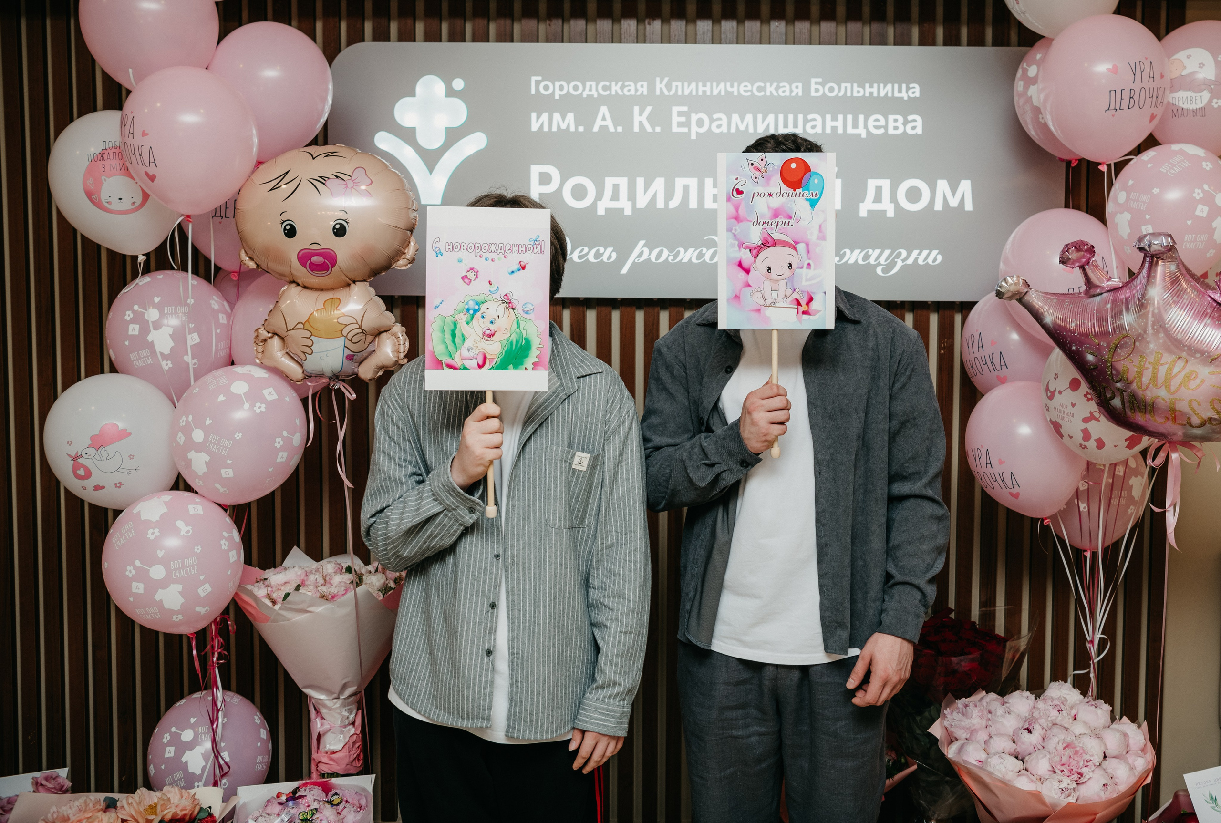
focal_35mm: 36
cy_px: 357
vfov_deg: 36.6
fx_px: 1242
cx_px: 699
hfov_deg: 52.2
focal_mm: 32
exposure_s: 1/160
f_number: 4
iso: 200
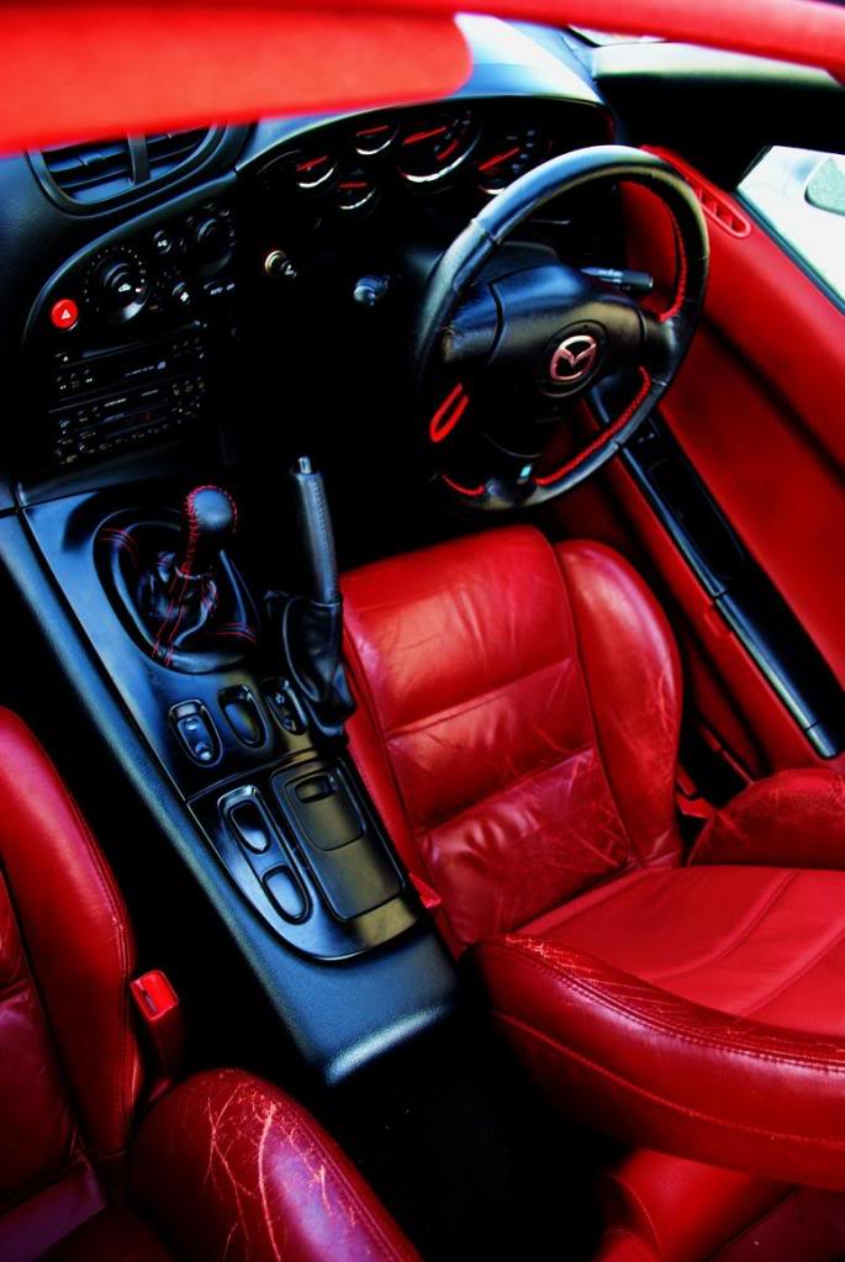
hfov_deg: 48.1
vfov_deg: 67.3
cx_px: 422
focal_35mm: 27
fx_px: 948
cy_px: 631
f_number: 3.5
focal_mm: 18
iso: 200
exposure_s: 1/40
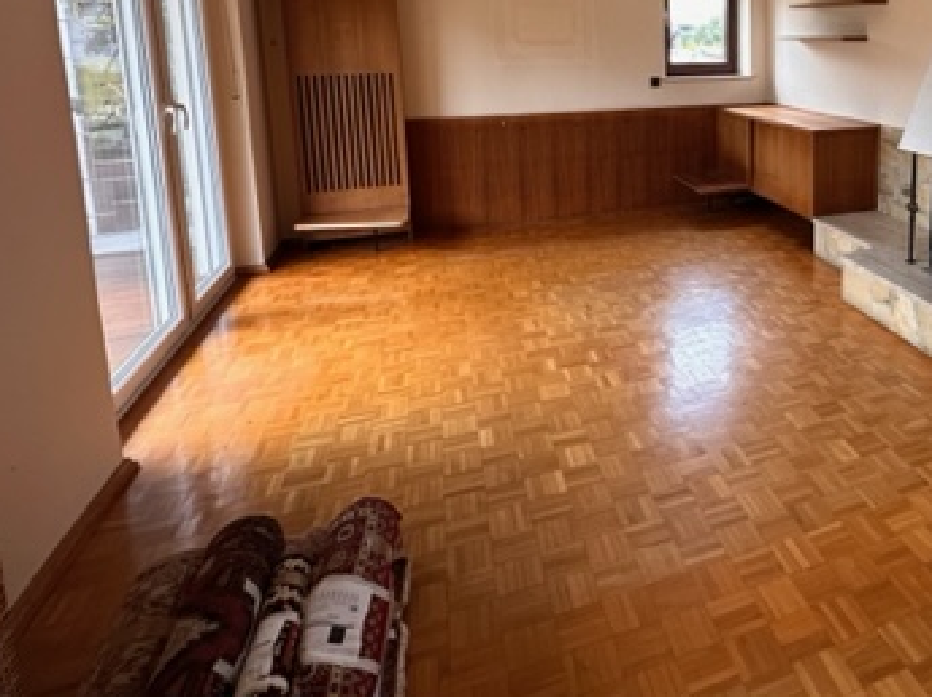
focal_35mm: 26
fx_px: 699
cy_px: 130
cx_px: 746
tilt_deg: -8.0
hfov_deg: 61.8
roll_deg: +0.7
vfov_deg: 49.6
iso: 160
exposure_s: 1/100
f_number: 2.2
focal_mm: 2.22
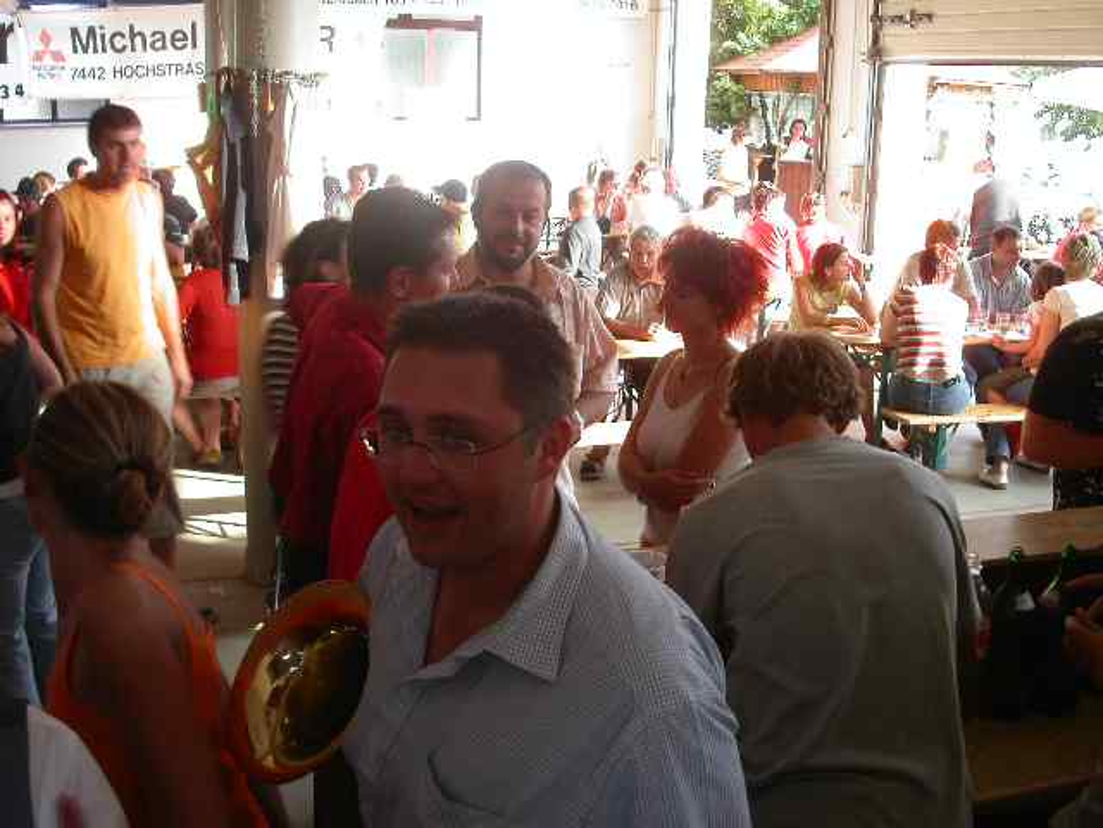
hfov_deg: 49.0
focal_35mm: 38
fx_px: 1211
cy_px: 414
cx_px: 552
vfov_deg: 37.7
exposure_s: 1/45
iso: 100
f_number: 3.5
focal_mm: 7.8
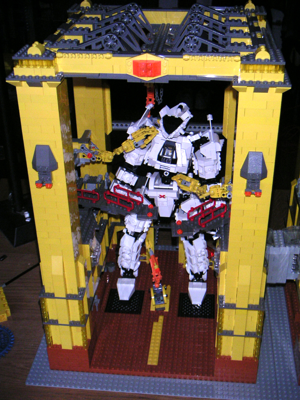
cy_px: 200
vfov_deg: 42.1
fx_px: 520
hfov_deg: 32.2
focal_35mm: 45
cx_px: 150
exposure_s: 1/45
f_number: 2.9
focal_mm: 7
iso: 160
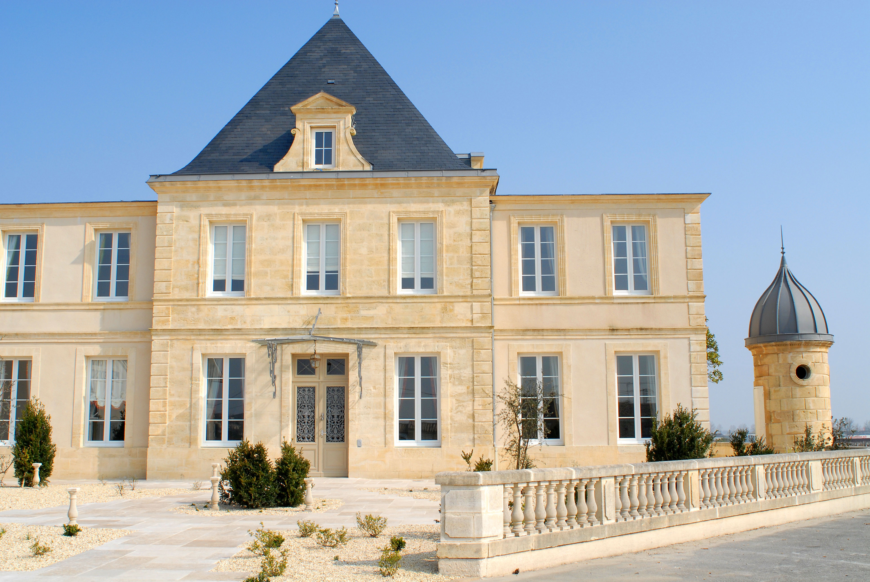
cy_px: 291
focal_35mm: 36
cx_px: 435
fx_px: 871
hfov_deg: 53.1
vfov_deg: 37.0
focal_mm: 24
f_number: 14
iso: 200
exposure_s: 1/125
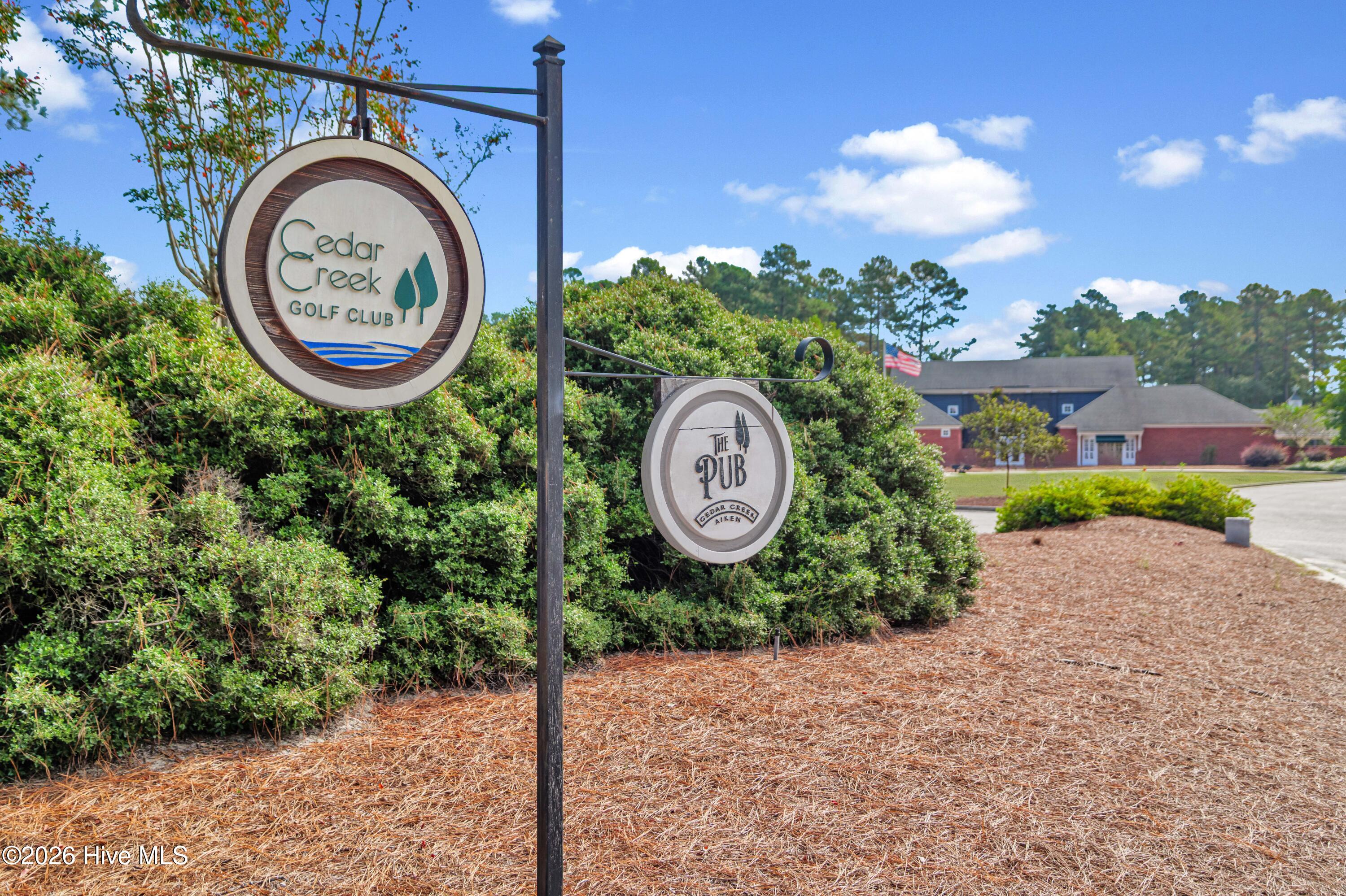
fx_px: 1121
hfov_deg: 61.9
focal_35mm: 30
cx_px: 673
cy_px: 448
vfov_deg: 43.6
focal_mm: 30
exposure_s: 1/1600
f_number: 4
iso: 400
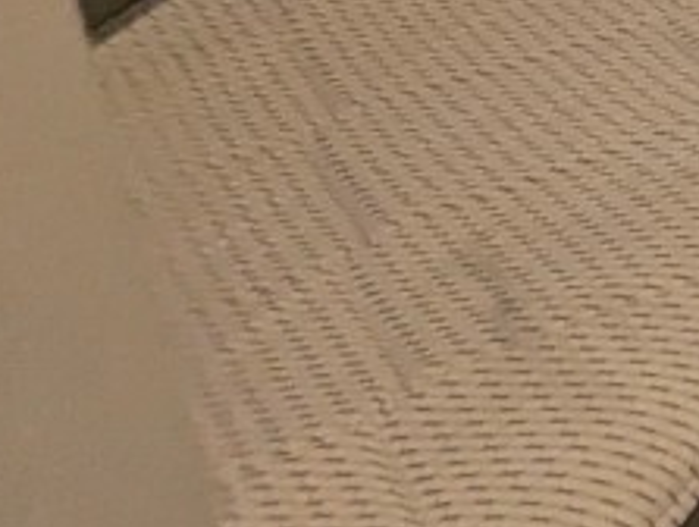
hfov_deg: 12.7
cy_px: -518
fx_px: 2023
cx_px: 1863
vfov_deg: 13.0
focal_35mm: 100
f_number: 2.2
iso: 223
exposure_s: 1/148
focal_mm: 2.35
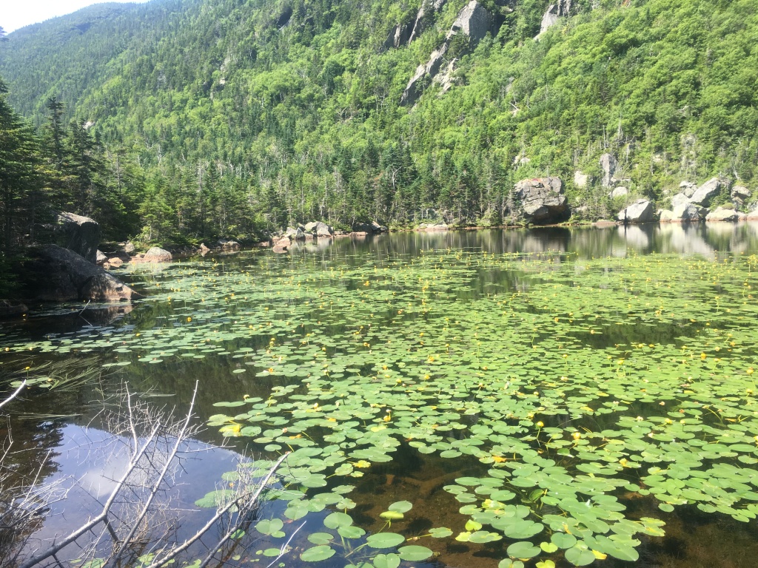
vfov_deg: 48.2
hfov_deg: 61.7
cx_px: 379
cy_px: 284
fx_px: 635
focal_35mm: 29
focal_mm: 4.15
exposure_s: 1/381
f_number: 2.2
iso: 25
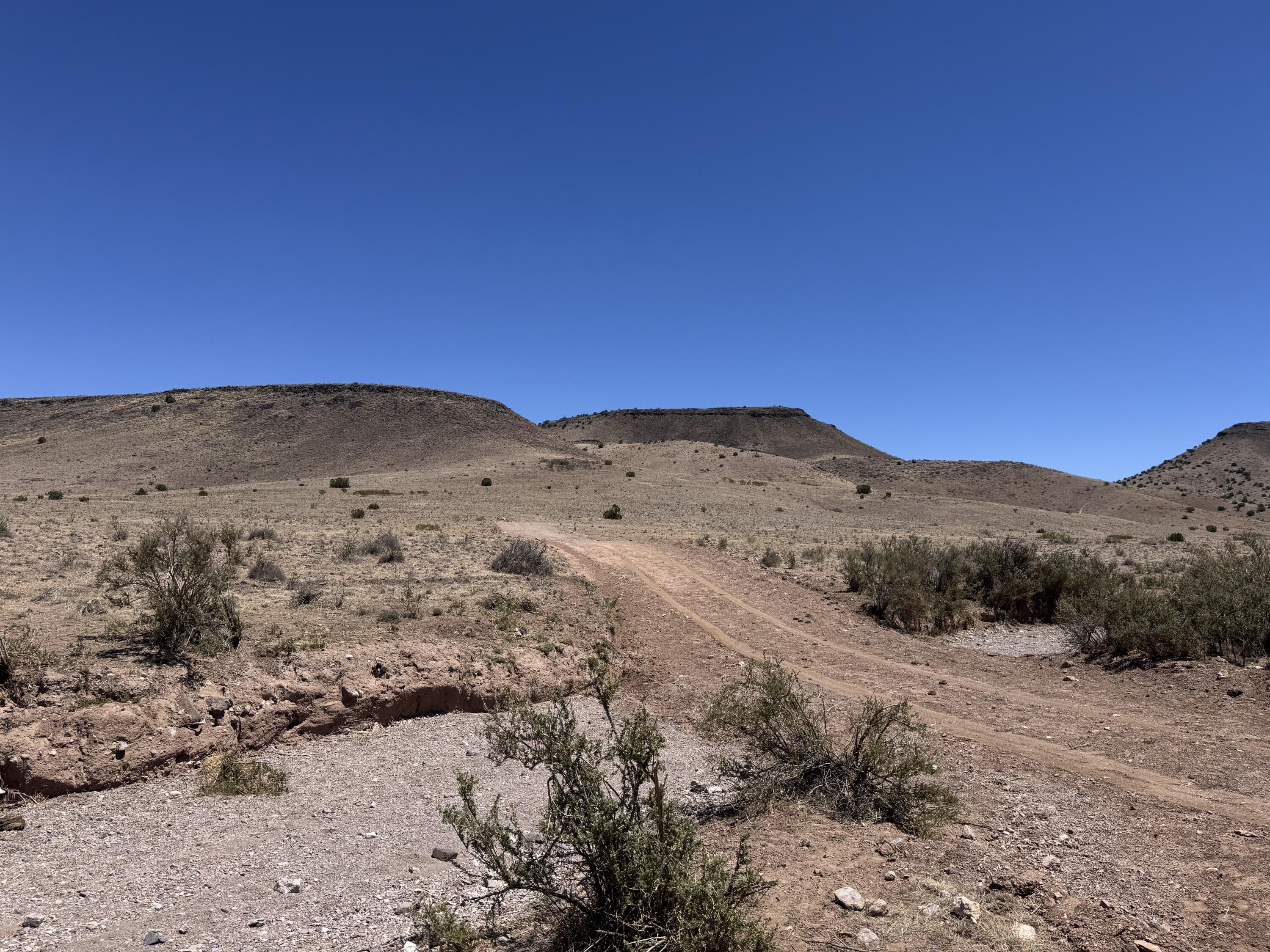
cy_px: 476
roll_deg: -1.0
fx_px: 881
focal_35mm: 24
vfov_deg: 56.8
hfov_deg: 71.6
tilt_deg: +3.5
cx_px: 635
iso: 80
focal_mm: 6.76
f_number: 1.78
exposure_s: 1/6410
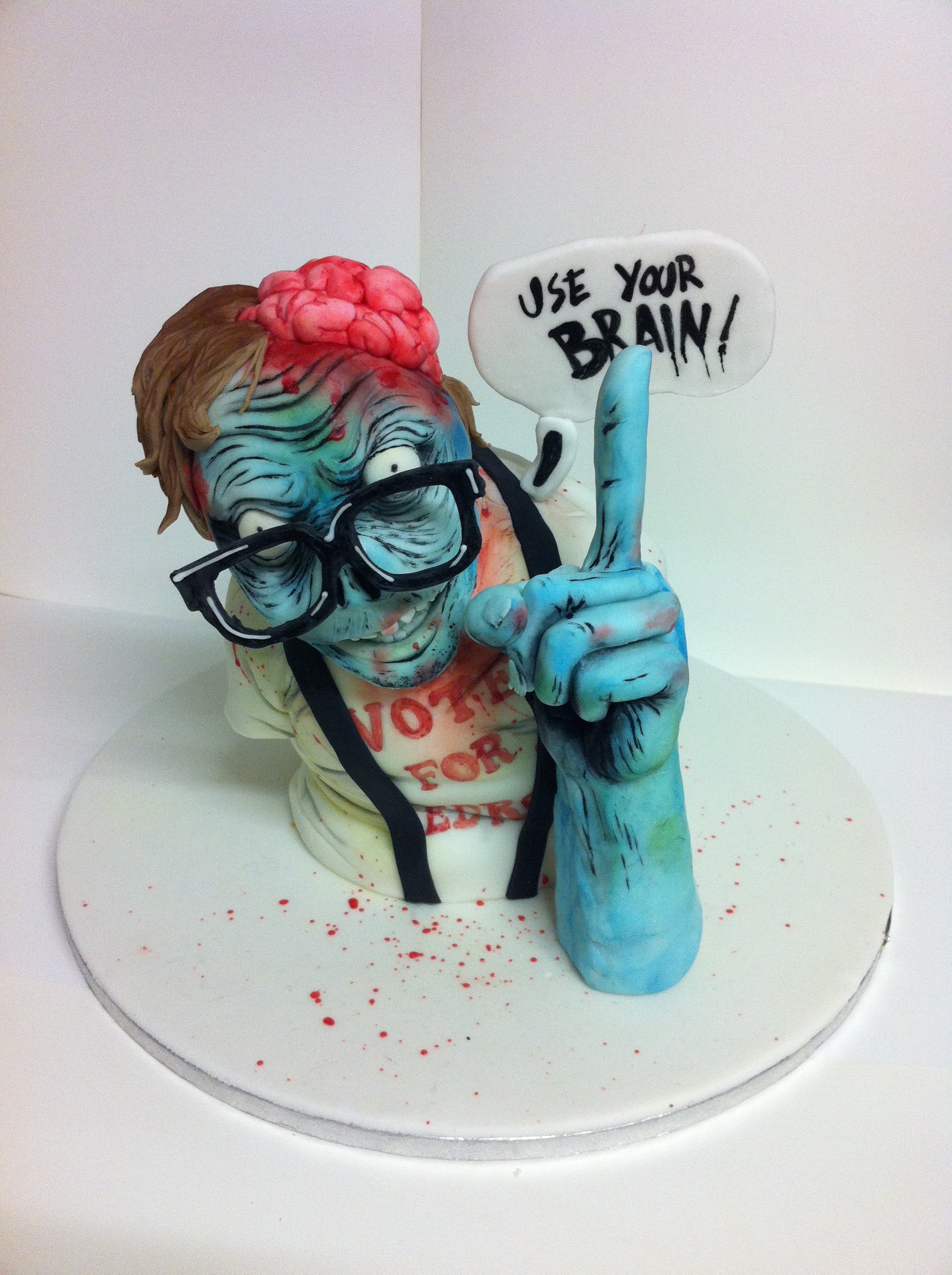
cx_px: 476
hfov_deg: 40.6
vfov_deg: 52.7
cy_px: 638
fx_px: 1287
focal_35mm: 35
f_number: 2.8
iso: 160
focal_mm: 3.85
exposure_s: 1/17
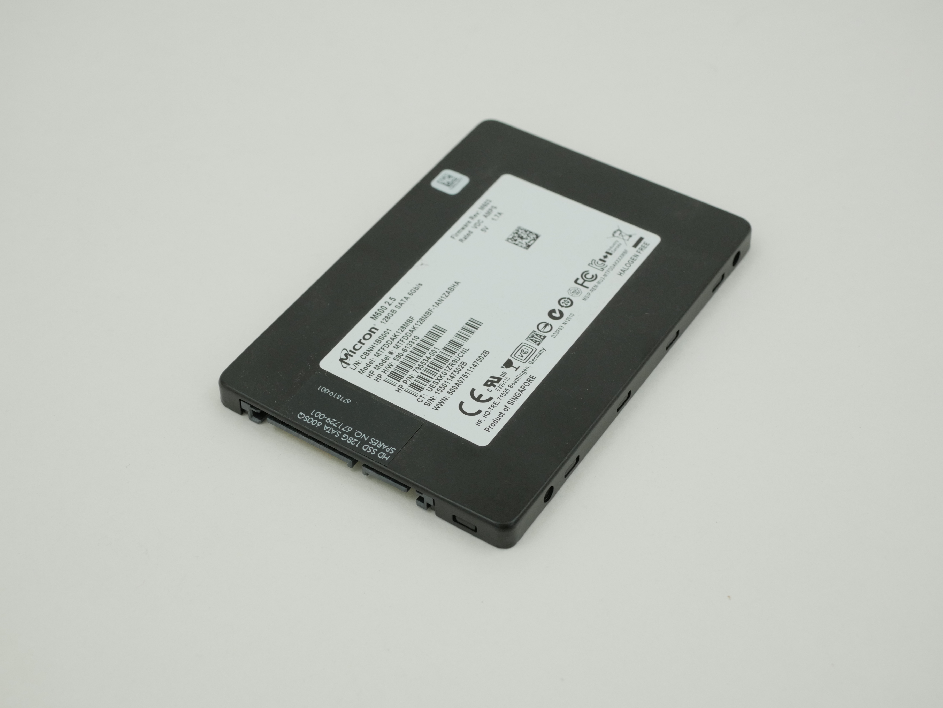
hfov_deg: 32.2
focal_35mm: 60
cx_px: 472
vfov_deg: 24.4
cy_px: 354
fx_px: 1635
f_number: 5.6
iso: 400
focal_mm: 30
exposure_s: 1/125
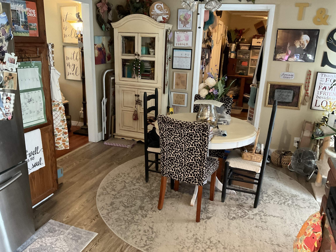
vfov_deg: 48.2
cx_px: 168
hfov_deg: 61.7
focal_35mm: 29
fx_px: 281
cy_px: 126
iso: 320
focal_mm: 3
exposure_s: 1/30
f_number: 1.8
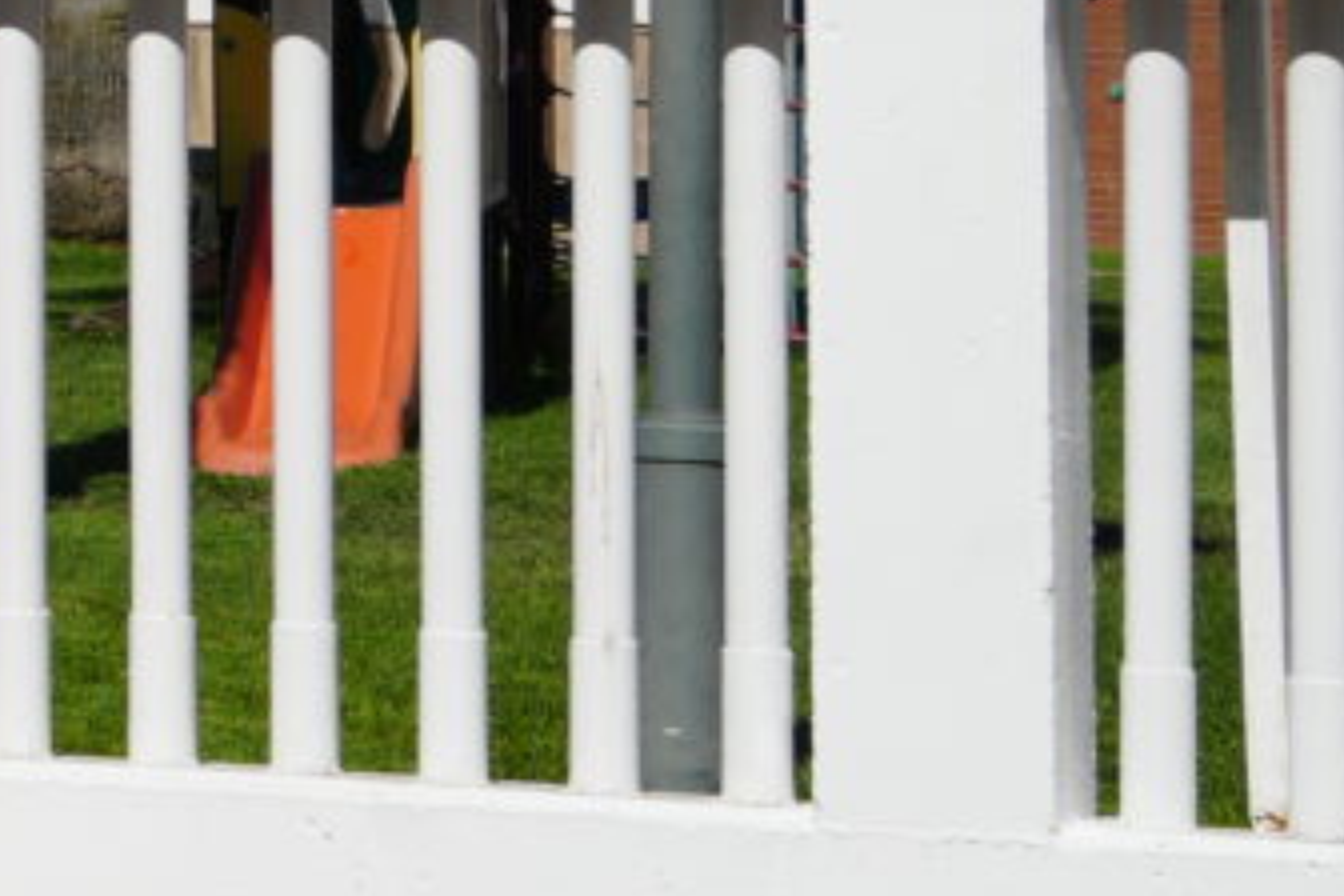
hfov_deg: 9.2
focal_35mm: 201
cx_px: -1896
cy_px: -554
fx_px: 7503
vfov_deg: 6.7
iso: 100
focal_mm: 33
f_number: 10
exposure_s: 1/320
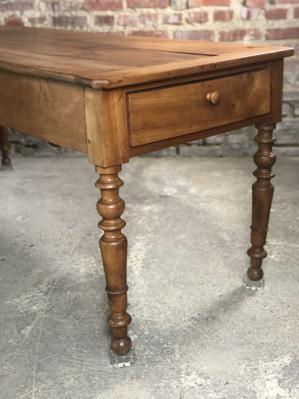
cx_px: 150
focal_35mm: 52
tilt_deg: -19.9
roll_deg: +1.9
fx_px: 599
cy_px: 200
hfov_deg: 28.0
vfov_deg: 36.8
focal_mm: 6
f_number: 2.4
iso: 160
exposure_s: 1/20
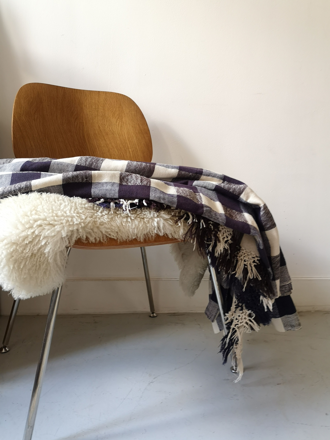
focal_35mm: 27
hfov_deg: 51.4
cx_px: 165
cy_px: 220
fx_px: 343
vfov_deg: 65.3
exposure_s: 1/33.3
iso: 160
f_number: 1.8
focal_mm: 3.95
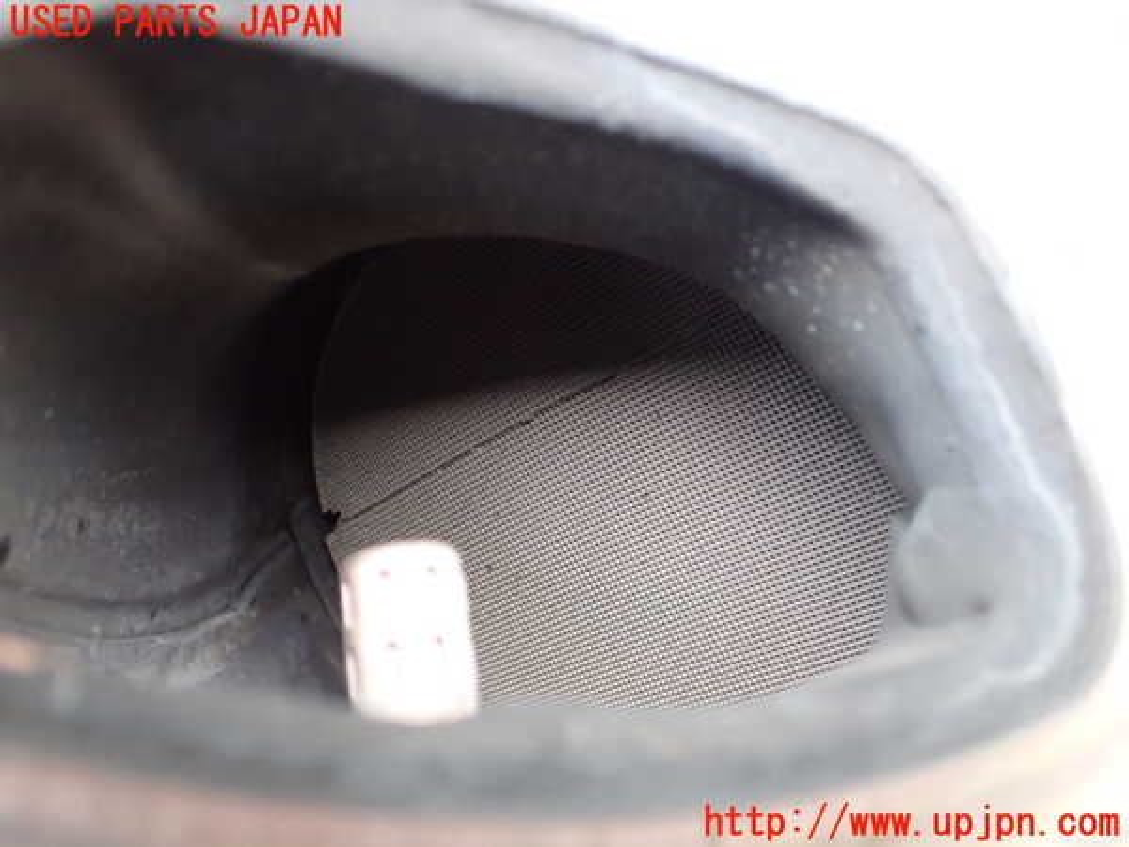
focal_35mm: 30
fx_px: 978
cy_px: 424
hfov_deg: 60.0
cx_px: 564
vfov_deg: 46.8
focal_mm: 5.4
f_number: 2.3
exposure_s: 1/30
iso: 1000
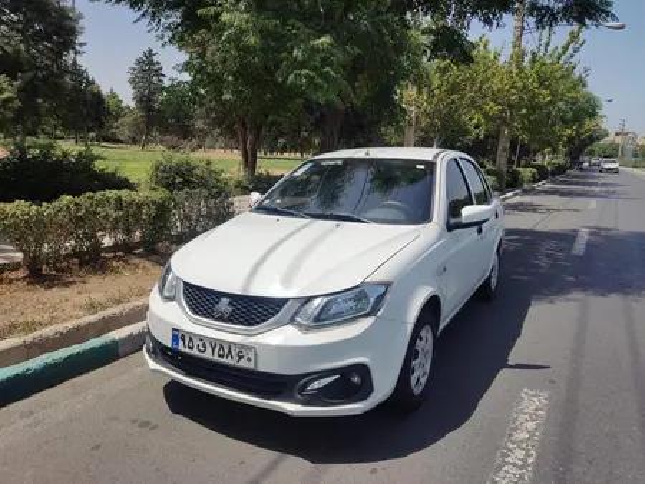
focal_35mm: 25
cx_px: 322
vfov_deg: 54.9
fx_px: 466
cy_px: 242
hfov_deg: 69.4
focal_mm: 4.71
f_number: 1.79
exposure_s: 1/2466
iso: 50
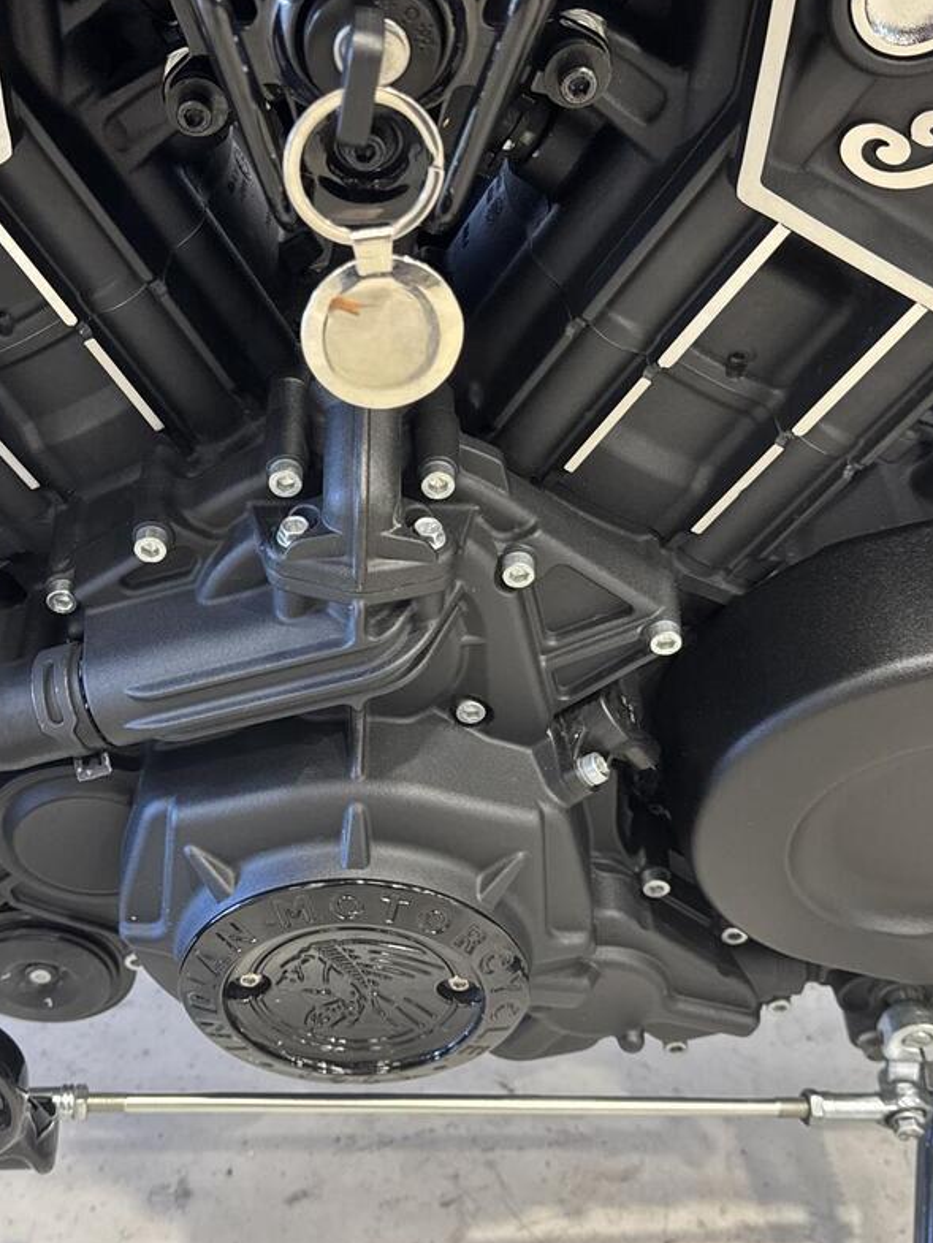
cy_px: 586
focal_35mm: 44
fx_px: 1581
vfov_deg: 42.9
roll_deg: +0.7
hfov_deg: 32.7
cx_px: 342
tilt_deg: -31.8
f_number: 1.78
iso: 125
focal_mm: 6.76
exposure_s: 1/50
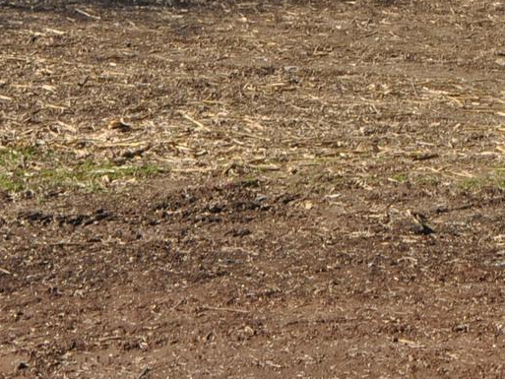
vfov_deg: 6.4
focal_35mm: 230
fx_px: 3356
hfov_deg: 8.5
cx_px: 541
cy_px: -177
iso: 200
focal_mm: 40
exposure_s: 1/160
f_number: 13
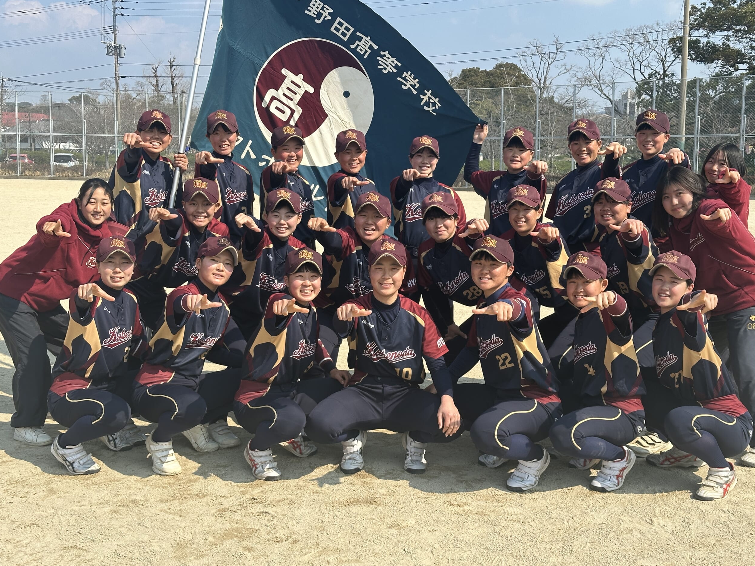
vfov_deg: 29.7
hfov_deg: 38.9
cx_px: 382
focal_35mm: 49
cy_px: 283
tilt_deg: -5.6
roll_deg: +0.2
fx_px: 1069
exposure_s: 1/2469
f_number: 1.78
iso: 64
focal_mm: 6.86
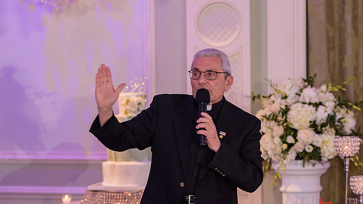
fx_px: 1135
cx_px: 181
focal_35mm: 118
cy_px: 110
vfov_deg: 10.3
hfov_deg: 18.2
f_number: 3.2
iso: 1600
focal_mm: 112
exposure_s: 1/125
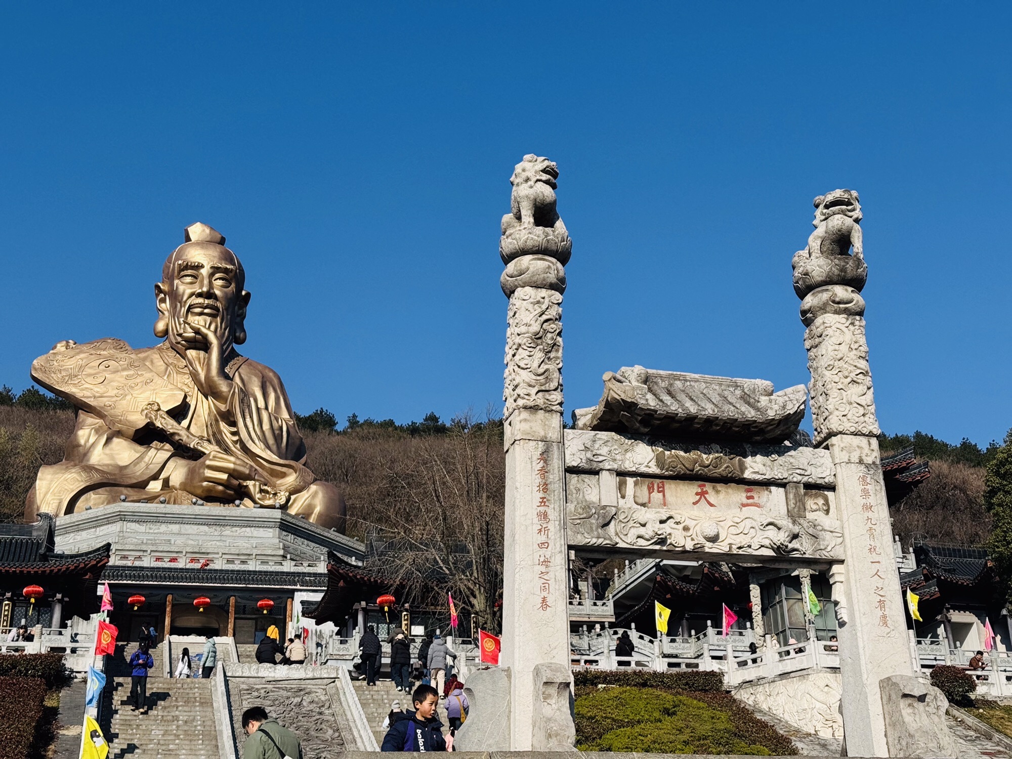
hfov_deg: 39.7
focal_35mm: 48
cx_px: 506
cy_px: 380
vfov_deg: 30.3
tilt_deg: +23.1
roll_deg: +2.3
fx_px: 1403
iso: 64
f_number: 1.78
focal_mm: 6.76
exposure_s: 1/6410
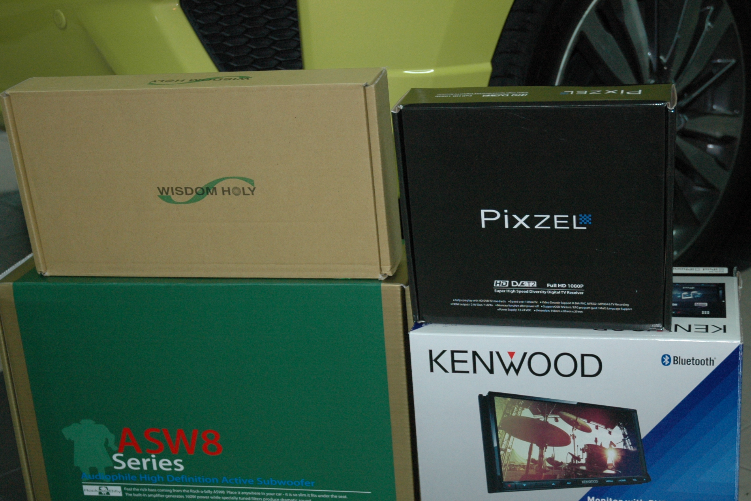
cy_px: 294
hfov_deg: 33.4
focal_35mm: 60
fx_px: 1252
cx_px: 392
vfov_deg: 22.6
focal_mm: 34
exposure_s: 1/60
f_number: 4.2
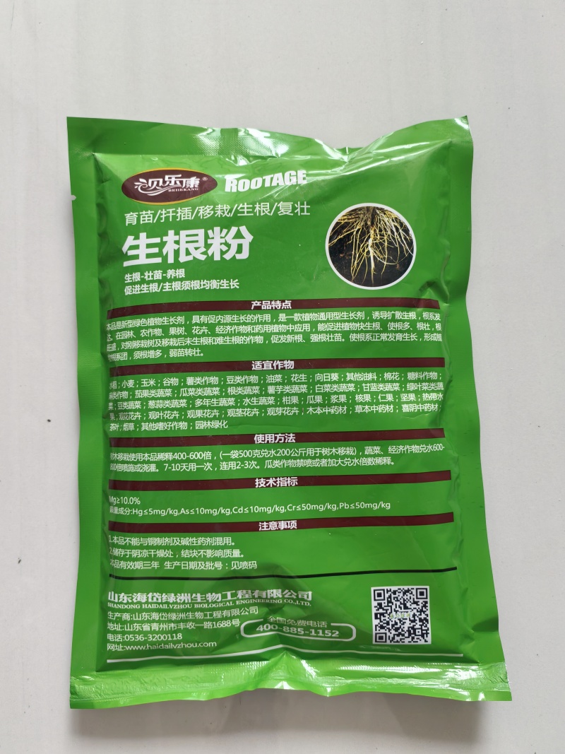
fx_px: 588
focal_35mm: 27
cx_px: 282
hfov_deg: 51.3
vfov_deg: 65.3
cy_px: 377
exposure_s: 1/50
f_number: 1.9
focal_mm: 5.52
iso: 64
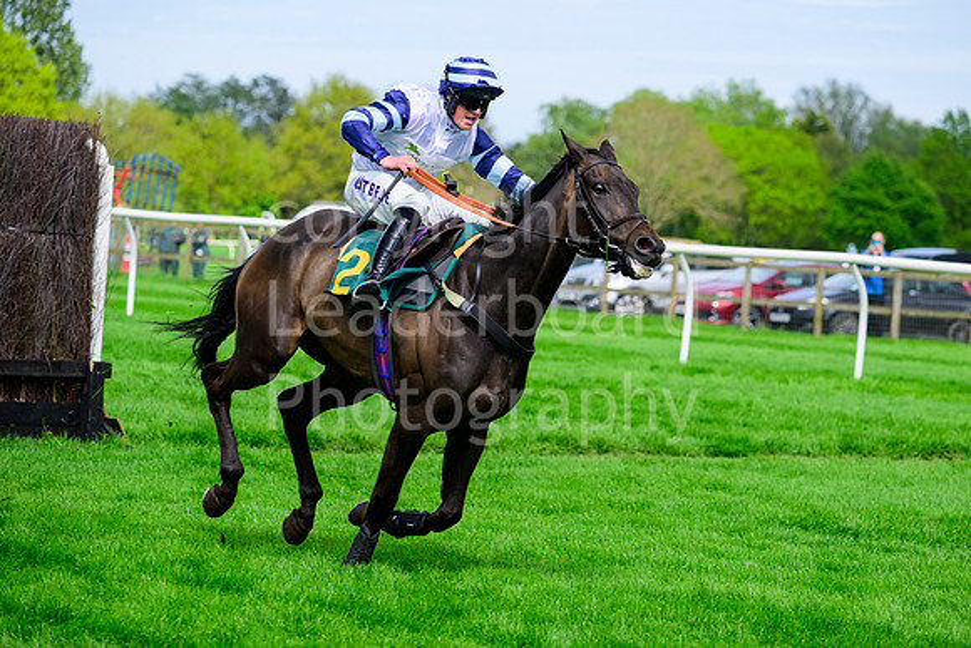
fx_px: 4991
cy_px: 324
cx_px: 486
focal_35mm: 185
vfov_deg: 7.4
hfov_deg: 11.1
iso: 1000
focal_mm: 185
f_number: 6.3
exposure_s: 1/3200
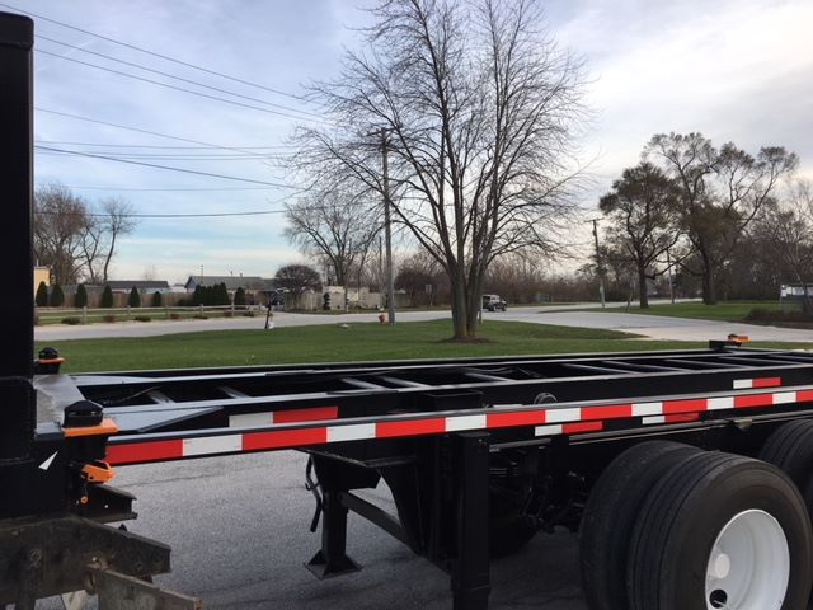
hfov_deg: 61.7
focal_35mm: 29
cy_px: 305
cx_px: 406
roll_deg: +0.6
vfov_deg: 48.2
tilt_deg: -0.6
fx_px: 681
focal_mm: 4.15
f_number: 2.2
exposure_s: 1/777
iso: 25
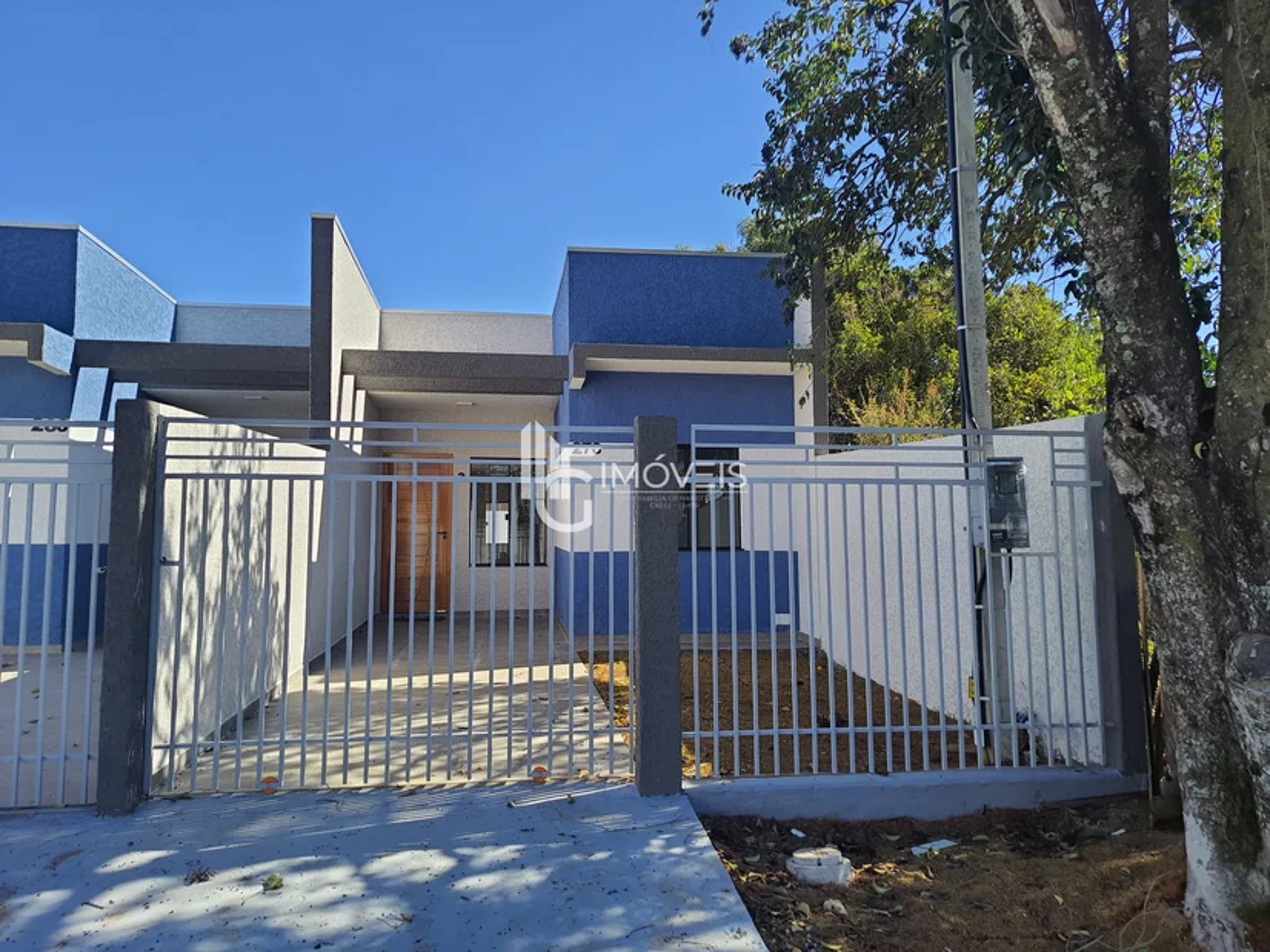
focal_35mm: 24
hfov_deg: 71.6
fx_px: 880
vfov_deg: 56.8
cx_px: 635
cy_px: 476
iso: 50
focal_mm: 5.23
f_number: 1.8
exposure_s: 1/530
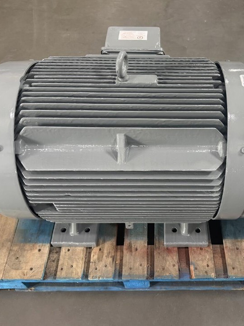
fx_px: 310
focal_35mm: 33
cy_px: 161
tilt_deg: -52.8
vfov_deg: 55.4
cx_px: 161
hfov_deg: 42.4
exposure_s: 1/60
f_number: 1.78
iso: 320
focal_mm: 6.76
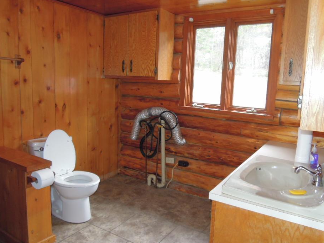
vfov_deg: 51.4
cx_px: 175
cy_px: 117
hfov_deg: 65.2
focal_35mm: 27
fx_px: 253
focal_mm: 4.3
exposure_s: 1/40
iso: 250
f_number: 2.8
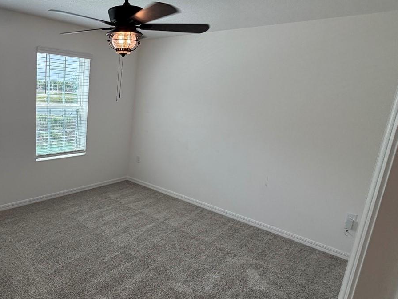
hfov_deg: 63.8
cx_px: 84
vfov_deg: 54.9
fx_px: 287
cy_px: 153
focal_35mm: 25
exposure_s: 1/146
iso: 50
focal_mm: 2.22
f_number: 2.2
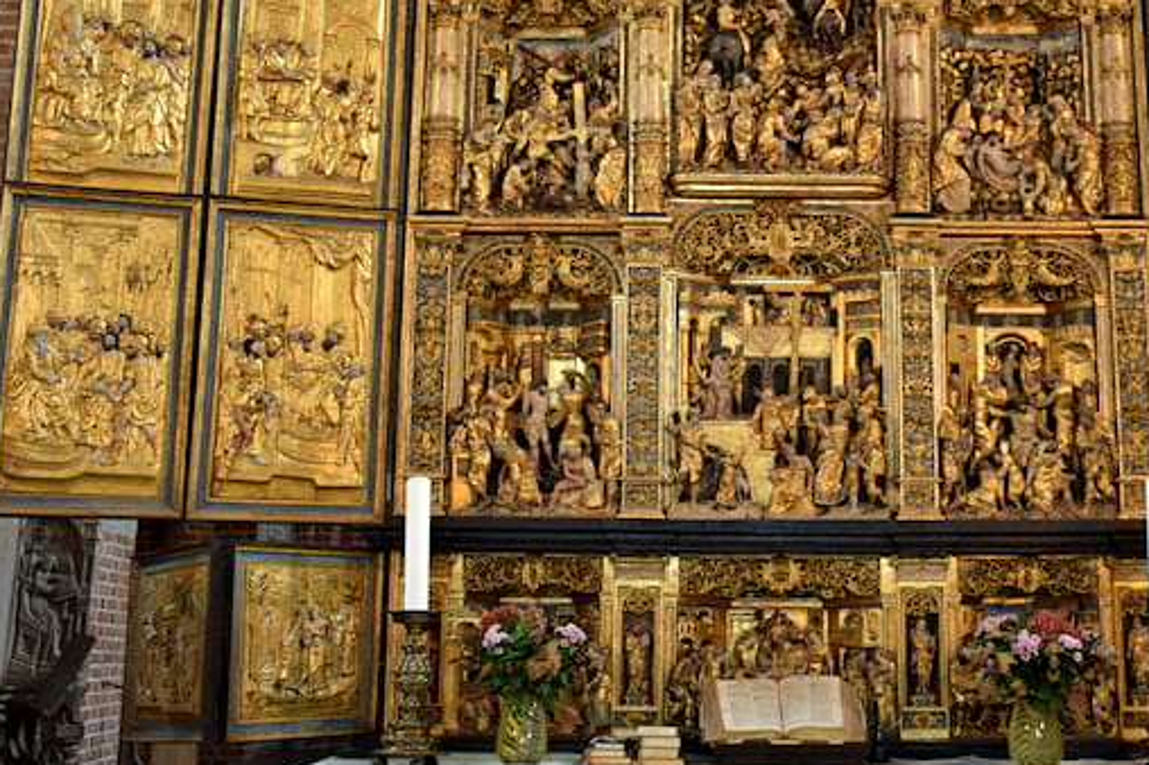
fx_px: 1659
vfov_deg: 25.8
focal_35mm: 52
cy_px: 237
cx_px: 771
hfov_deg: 37.8
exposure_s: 1/60
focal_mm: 22
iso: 1600
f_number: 3.5
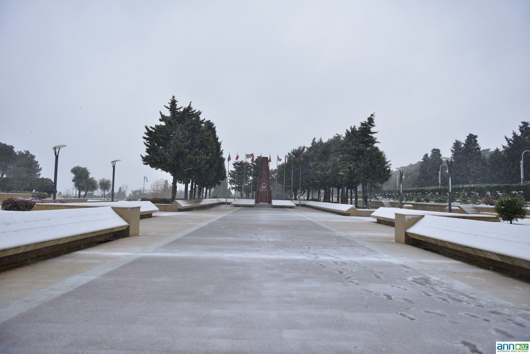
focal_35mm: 24
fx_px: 353
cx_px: 265
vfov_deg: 53.2
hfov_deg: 73.7
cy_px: 177
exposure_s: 1/1600
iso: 400
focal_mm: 24
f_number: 2.8
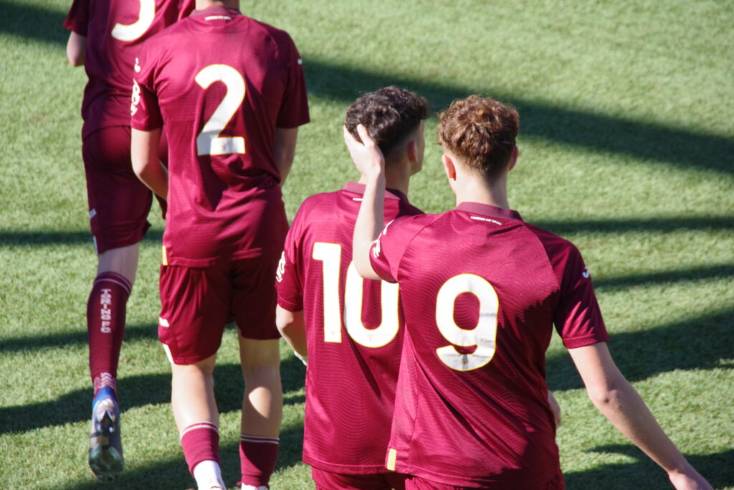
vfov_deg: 5.1
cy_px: 245
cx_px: 367
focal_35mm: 270
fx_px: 5505
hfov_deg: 7.6
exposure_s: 1/1000
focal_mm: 180
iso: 1600
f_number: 9
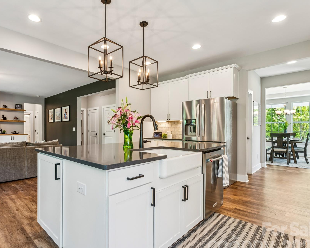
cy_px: 129
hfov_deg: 80.7
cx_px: 127
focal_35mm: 20
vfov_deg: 69.2
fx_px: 180
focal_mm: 16.5
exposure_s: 1/1.25
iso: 100
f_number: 13
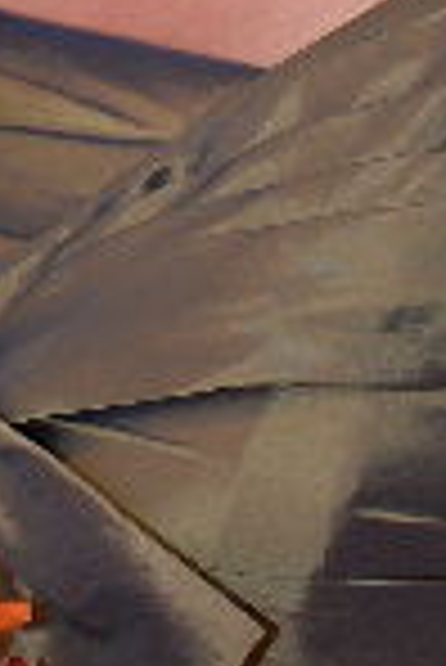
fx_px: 6007
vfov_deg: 6.3
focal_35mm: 324
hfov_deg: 4.2
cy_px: -351
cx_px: -160
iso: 320
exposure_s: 1/60
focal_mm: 50
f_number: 2.8
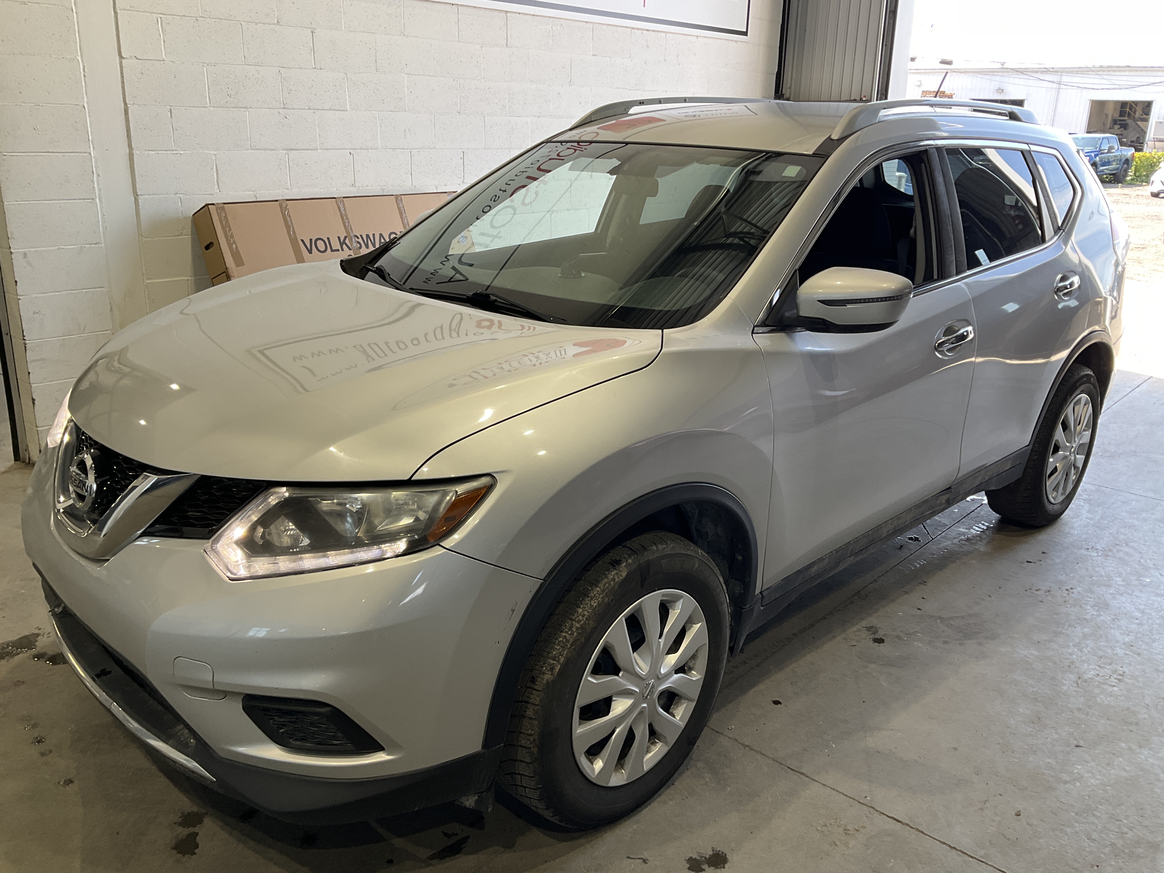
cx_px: 582
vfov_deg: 48.2
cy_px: 436
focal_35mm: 29
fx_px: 975
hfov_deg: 61.7
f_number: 1.8
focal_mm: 3
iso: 40
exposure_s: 1/120
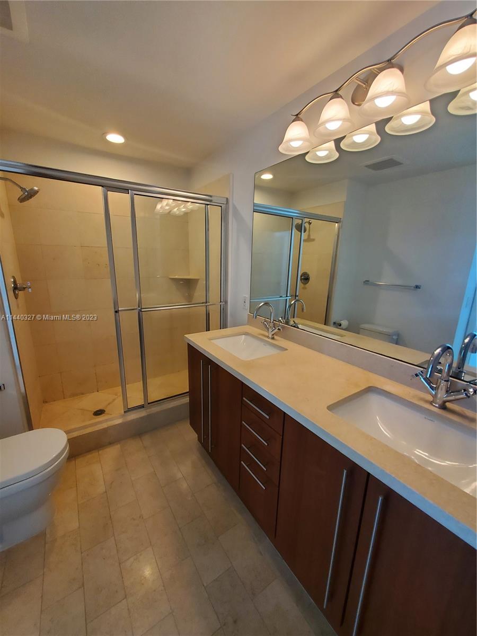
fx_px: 239
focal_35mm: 13
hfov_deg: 89.9
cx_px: 238
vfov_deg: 106.2
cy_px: 318
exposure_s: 1/60
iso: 160
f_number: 2.2
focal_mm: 1.8
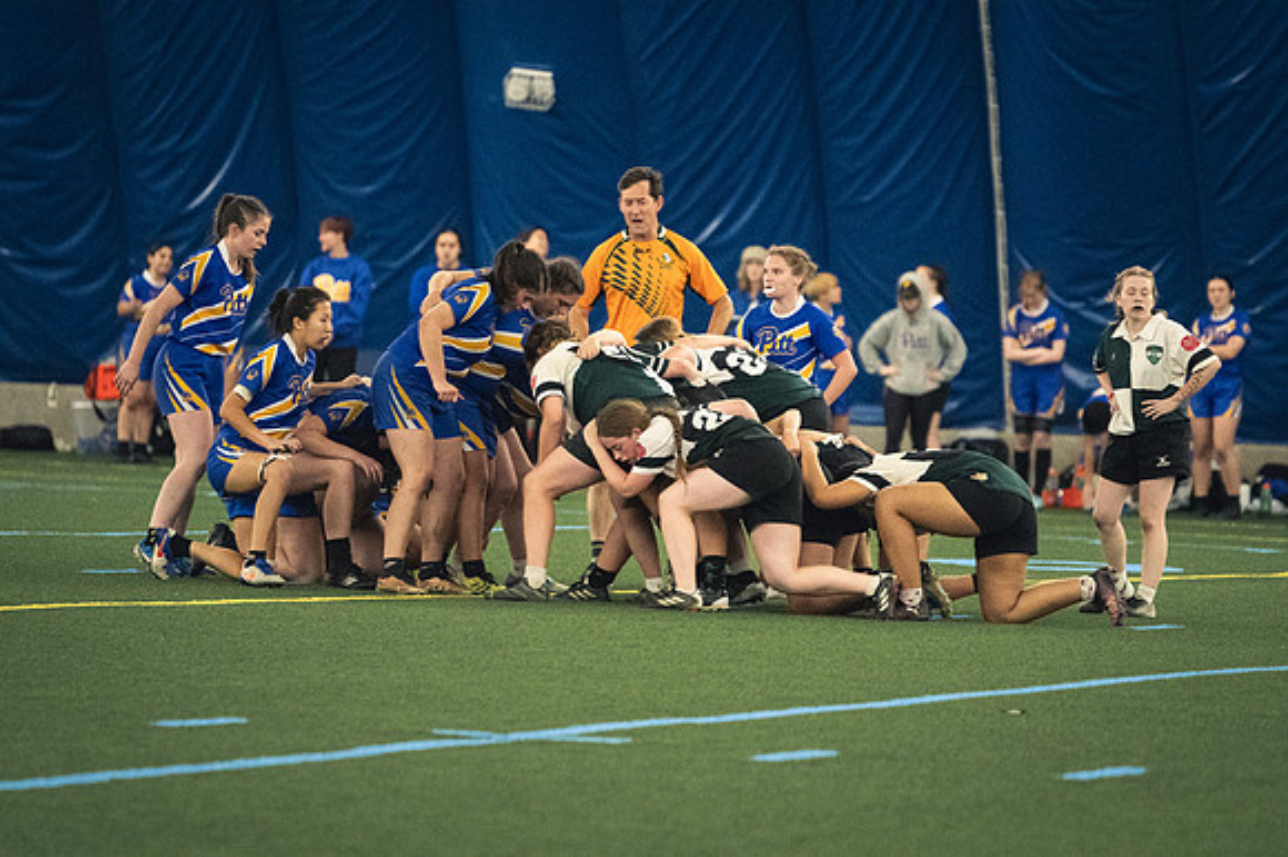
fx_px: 10727
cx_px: 644
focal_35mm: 300
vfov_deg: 4.6
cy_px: 428
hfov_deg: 6.9
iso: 12800
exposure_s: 1/500
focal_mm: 200
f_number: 2.8
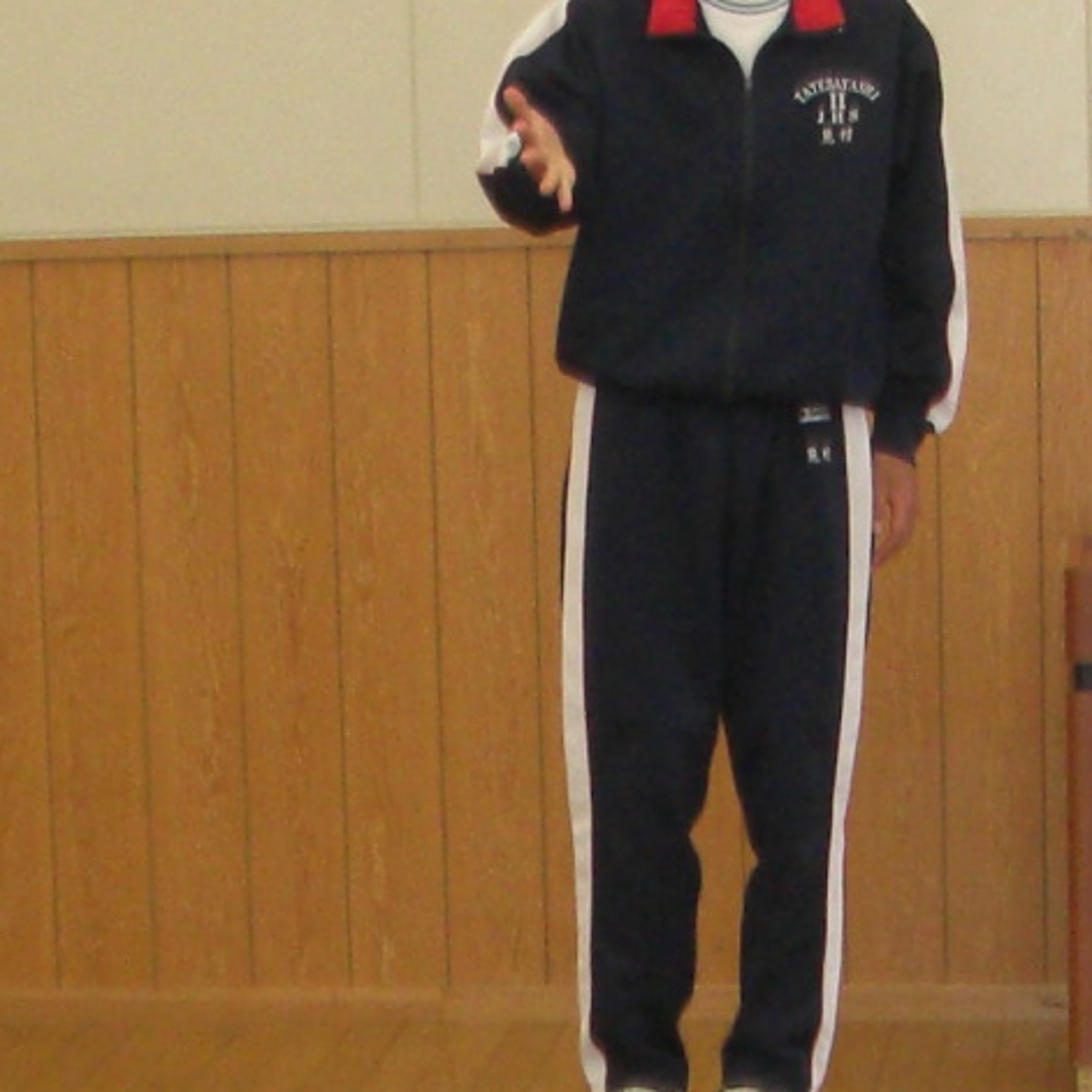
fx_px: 5211
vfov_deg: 11.9
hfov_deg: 12.0
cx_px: 638
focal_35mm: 146
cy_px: 1009
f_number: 3.4
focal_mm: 6.3
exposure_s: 1/60
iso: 200
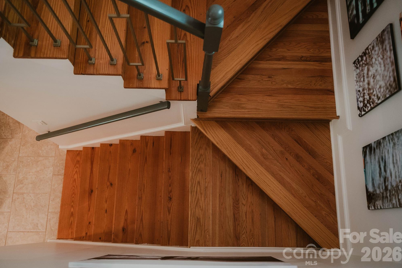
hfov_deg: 58.1
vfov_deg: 40.6
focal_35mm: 32
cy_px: 130
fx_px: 362
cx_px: 197
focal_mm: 31.4
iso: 4000
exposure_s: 1/160
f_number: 2.8
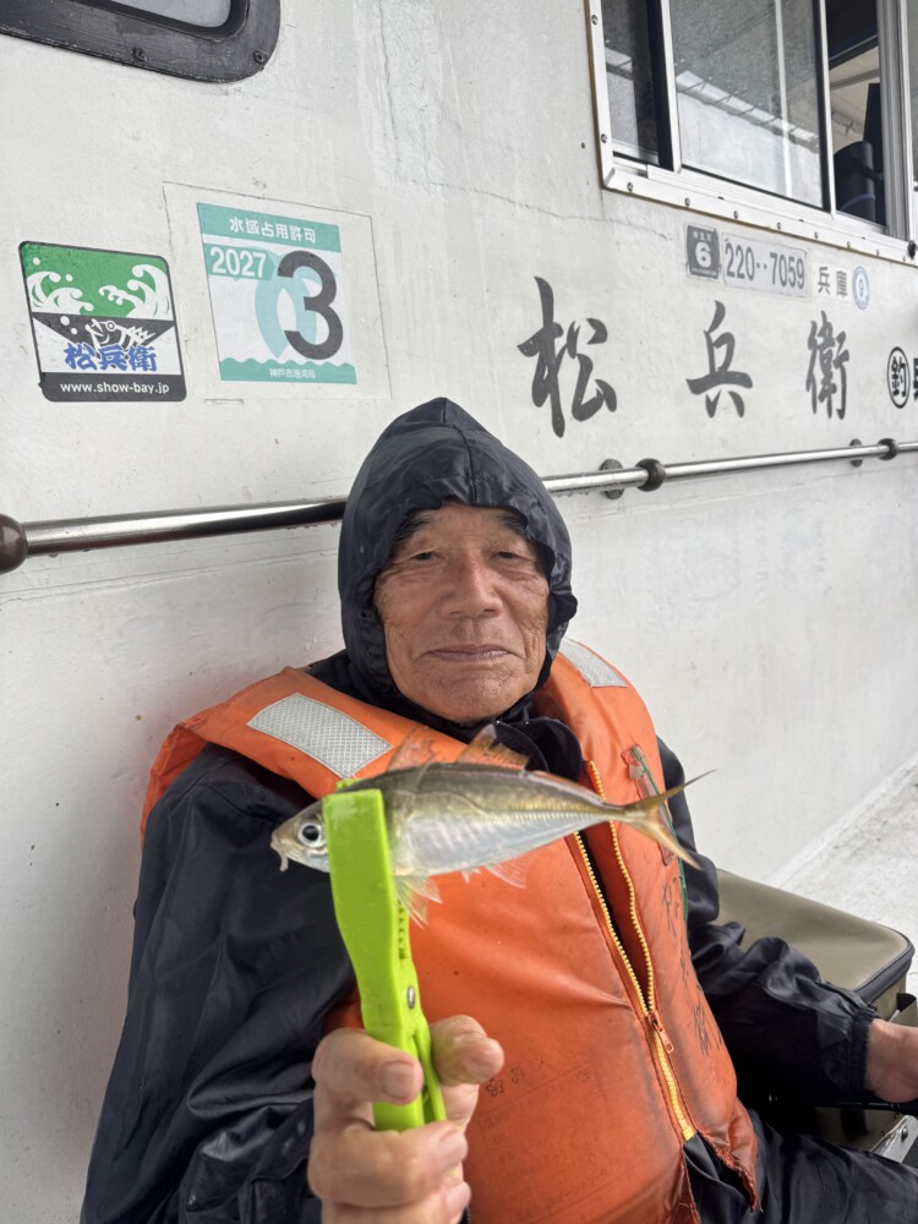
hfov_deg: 56.8
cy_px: 612
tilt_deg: -8.3
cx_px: 459
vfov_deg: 71.6
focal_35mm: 24
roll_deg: +5.1
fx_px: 849
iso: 50
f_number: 1.78
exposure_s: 1/128
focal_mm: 6.76
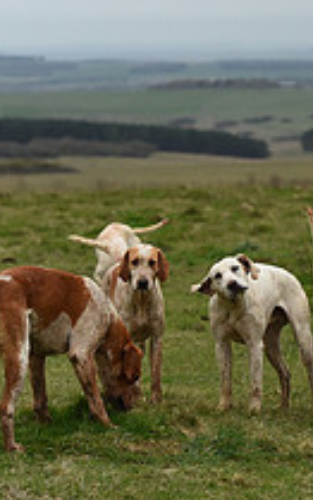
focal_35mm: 254
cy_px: 115
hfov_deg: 5.1
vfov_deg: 8.2
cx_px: 588
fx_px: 3460
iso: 1400
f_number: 4.5
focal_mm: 90
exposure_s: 1/1250
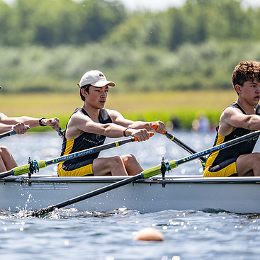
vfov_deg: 3.3
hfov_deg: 3.3
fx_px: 4563
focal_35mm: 537
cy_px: 131
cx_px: 84
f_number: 4.5
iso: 250
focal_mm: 400
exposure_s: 1/2500
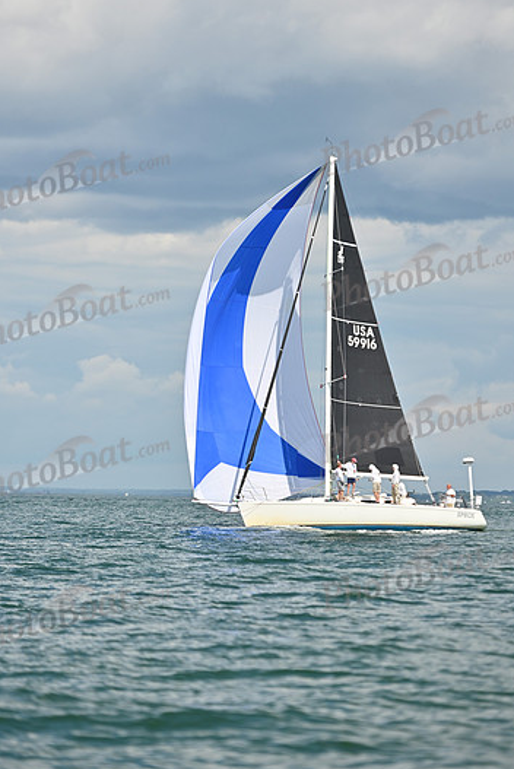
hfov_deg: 7.8
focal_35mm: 176
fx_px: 3764
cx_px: 246
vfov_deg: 11.7
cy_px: 371
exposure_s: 1/2500
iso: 250
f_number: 2.8
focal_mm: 160
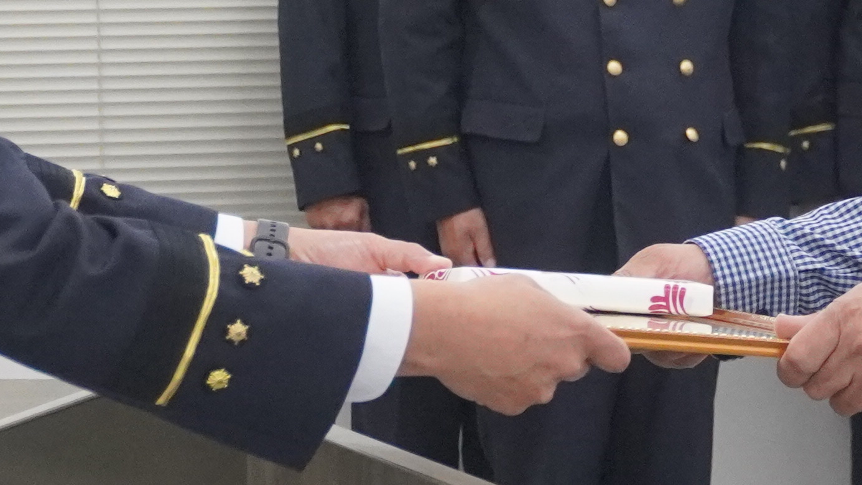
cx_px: 628
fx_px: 6218
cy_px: 627
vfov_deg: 4.5
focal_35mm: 272
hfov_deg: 7.9
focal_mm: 40
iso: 2500
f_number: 5.6
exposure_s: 1/160
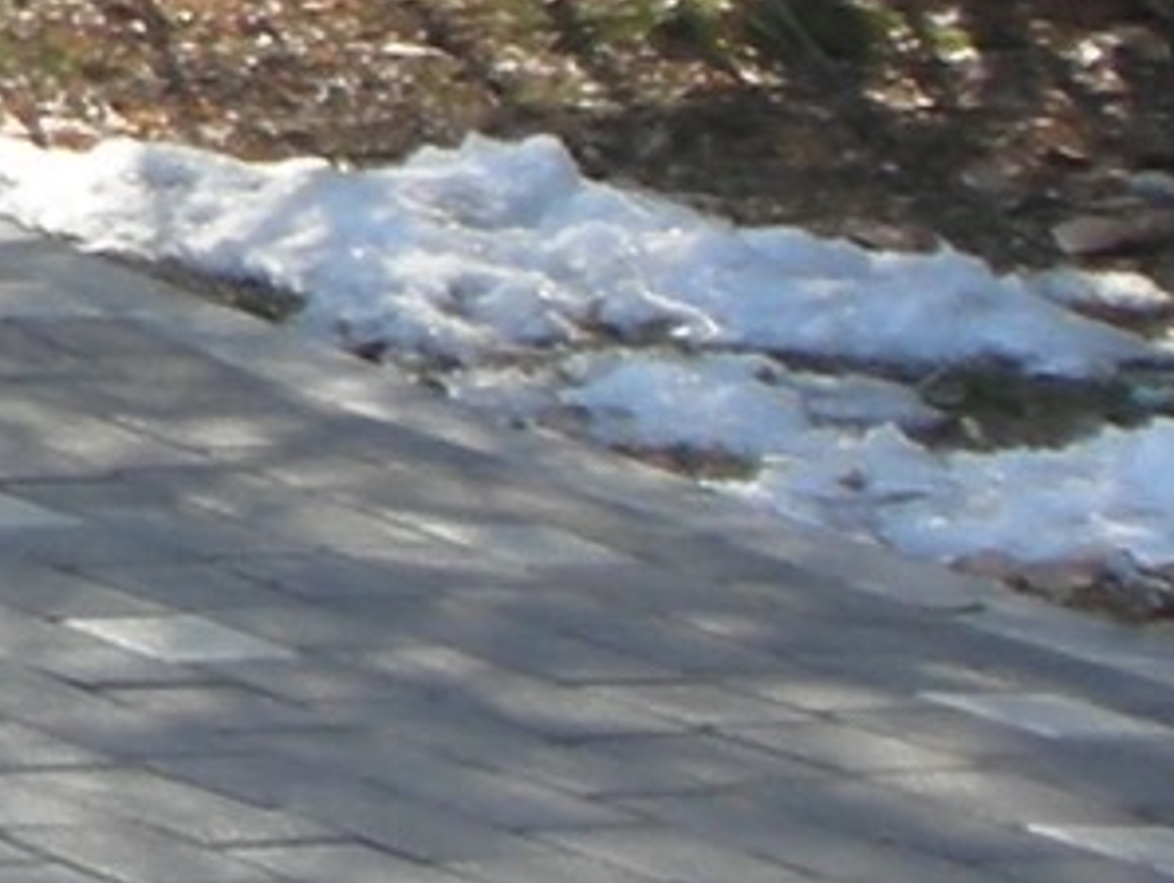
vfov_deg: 3.0
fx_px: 17005
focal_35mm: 501
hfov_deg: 3.9
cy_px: -970
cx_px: -2060
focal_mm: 12.2
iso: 50
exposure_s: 1/108
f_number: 4.4
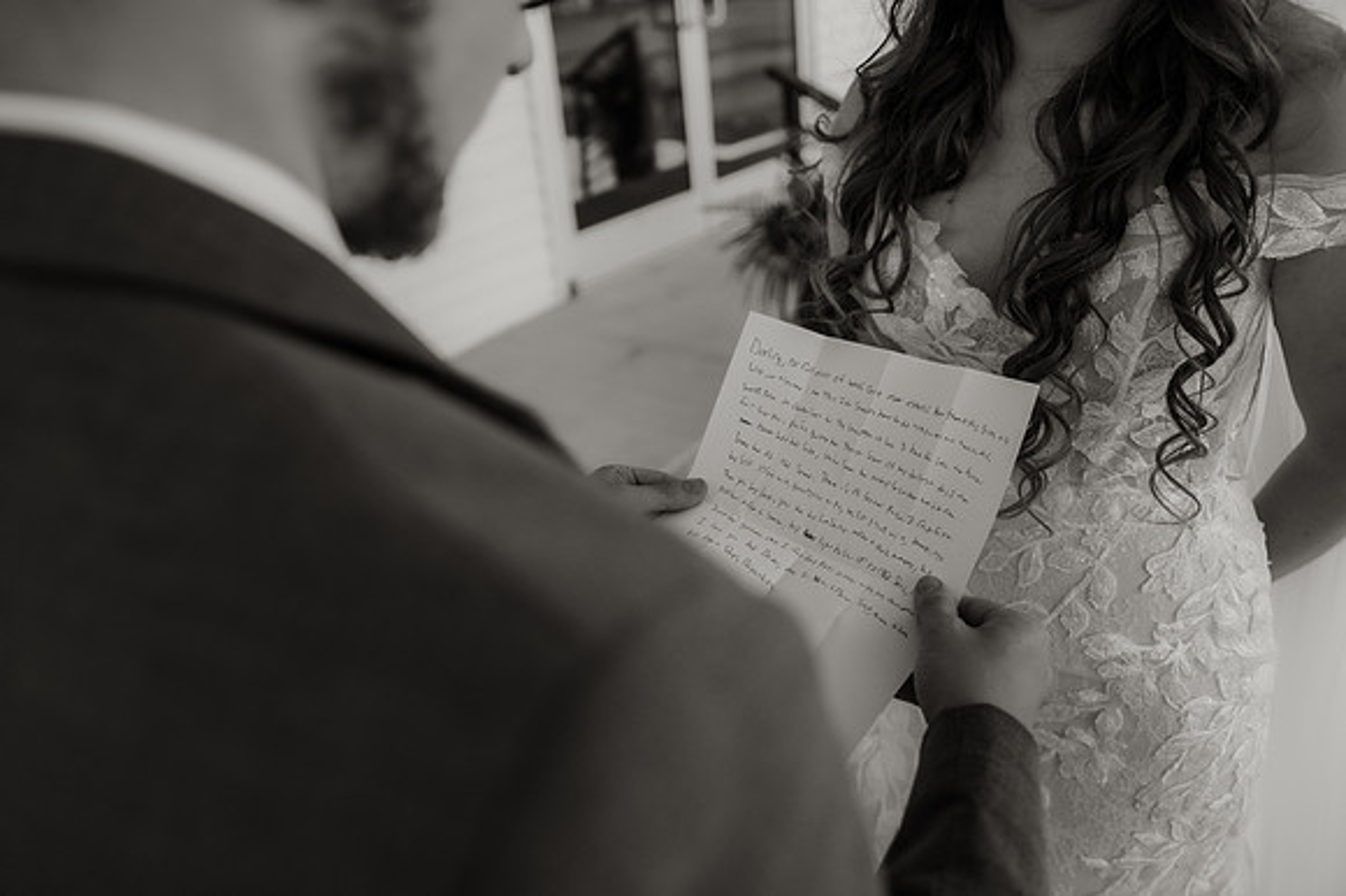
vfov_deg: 47.9
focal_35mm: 27
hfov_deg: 67.4
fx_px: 1009
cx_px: 673
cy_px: 448
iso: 800
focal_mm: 18
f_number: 1.8
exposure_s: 1/4000
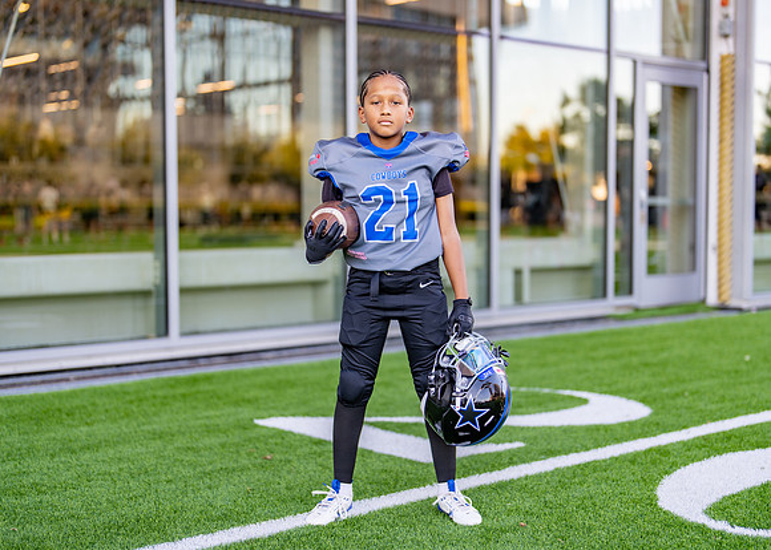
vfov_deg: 25.0
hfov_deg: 34.5
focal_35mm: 57
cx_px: 404
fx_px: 1242
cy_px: 287
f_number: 1.2
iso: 100
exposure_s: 1/400
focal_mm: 50
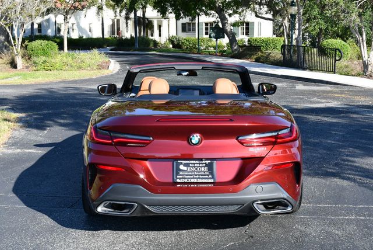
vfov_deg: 24.2
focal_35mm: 56
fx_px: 581
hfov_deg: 35.6
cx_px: 186
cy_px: 125
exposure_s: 1/250
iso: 200
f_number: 6.3
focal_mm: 28
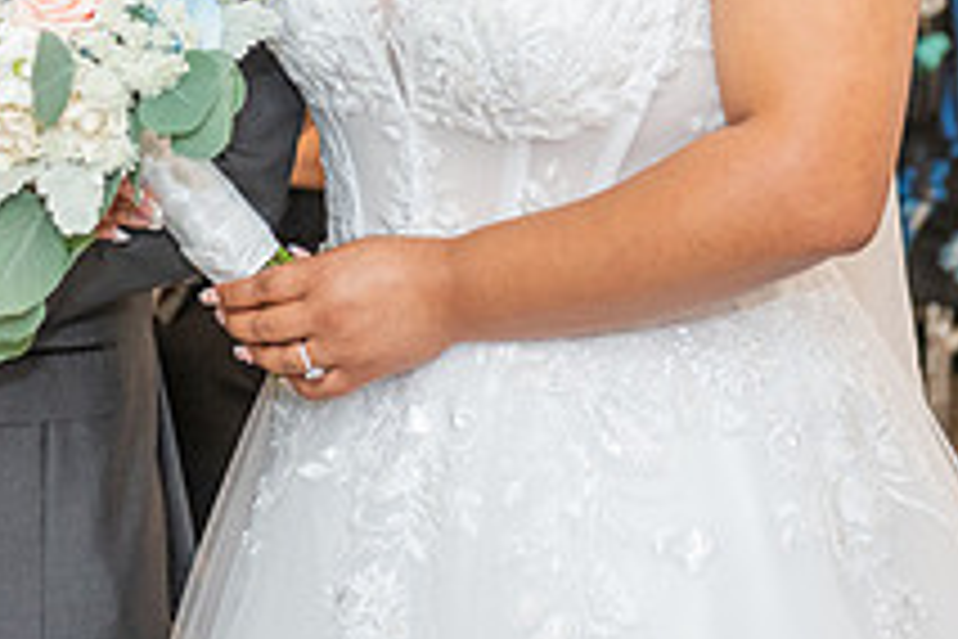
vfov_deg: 10.2
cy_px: -196
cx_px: 306
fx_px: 3486
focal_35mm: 131
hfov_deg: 15.6
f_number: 3.5
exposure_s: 1/200
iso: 1250
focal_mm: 48
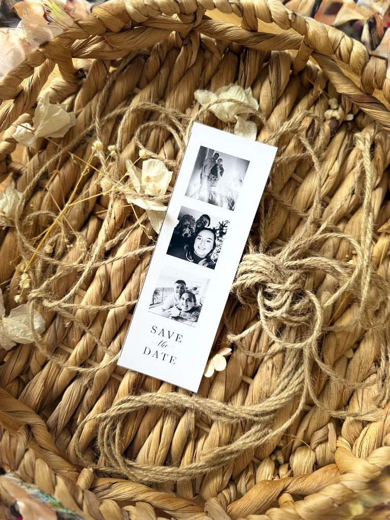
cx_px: 195
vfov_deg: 71.6
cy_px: 260
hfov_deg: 56.8
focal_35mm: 24
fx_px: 361
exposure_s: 1/89
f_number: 1.78
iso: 200
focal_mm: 6.76
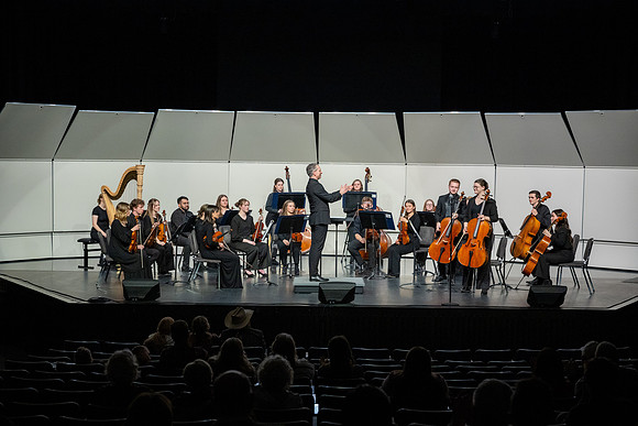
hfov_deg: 32.4
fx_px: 1099
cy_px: 213
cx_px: 319
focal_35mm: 62
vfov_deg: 21.9
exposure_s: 1/320
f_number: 4.5
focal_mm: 62
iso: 2000
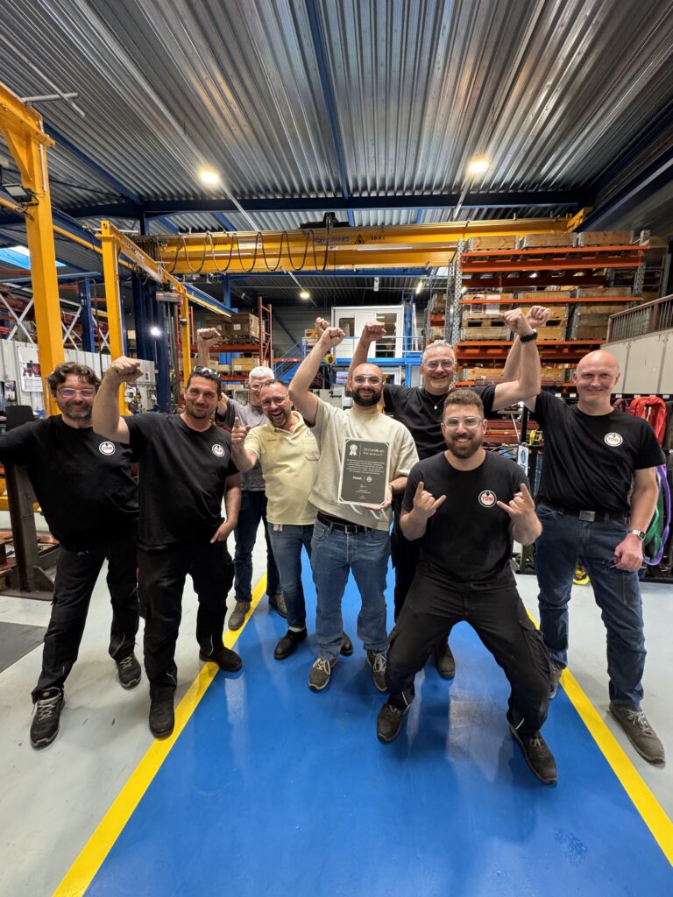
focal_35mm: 14
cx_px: 336
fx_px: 363
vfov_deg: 102.1
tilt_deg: -8.1
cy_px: 448
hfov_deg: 85.7
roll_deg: -1.7
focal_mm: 2.22
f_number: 2.2
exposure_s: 1/100
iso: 250
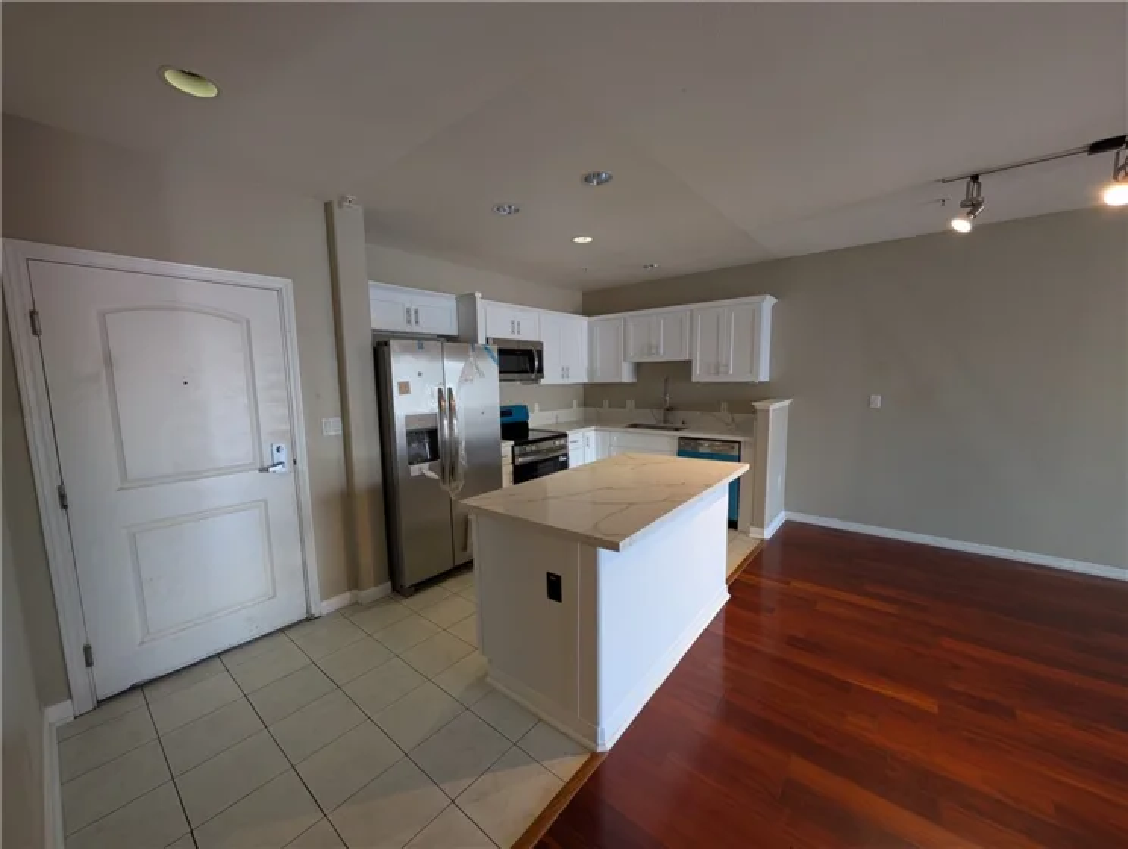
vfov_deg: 94.6
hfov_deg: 110.5
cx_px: 564
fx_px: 392
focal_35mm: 12
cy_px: 424
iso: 70
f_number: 1.7
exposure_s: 1/60
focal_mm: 2.02
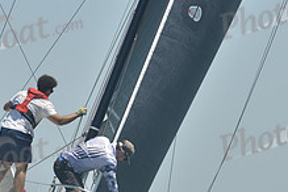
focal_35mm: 662
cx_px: 153
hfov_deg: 3.1
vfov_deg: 2.1
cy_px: 214
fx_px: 5296
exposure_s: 1/1000
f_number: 7.1
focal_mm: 250
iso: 280
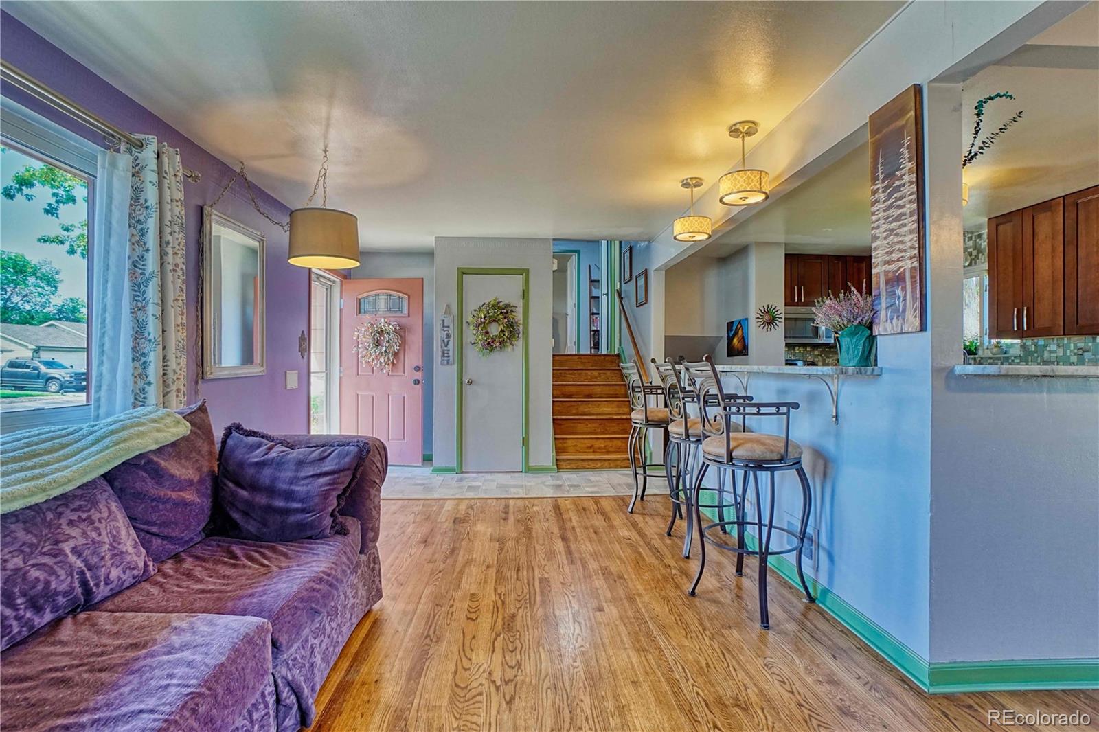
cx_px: 550
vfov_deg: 77.3
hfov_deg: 100.4
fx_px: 458
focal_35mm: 15
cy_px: 366
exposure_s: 1/15
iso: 800
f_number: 7.1
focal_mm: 10
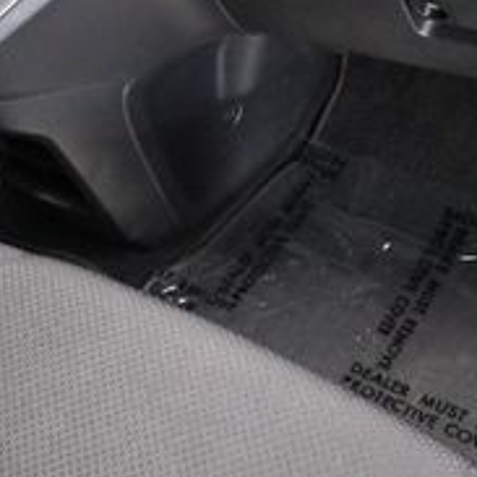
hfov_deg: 20.0
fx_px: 1352
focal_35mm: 87
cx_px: 185
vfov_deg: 19.1
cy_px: -55
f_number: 3.8
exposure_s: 1/60
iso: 9000
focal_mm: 19.5
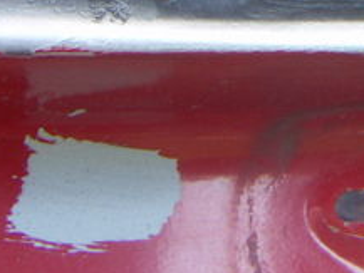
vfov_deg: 14.0
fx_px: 1115
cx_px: 438
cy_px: 92
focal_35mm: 106
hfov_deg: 17.6
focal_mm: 4.7
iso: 50
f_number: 2.8
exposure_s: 1/250
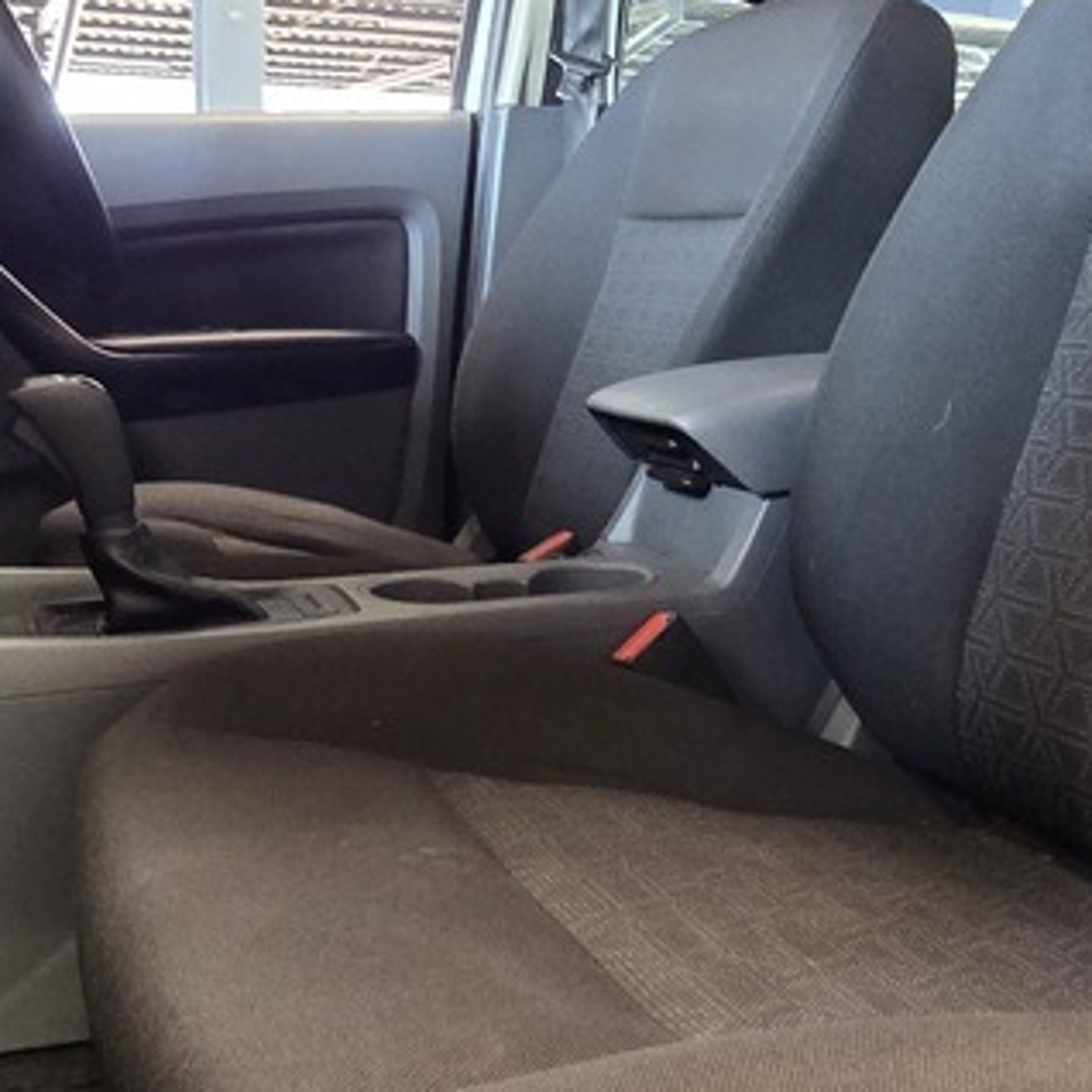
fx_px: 1321
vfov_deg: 44.5
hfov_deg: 44.9
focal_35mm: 37
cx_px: 563
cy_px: 405
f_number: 2.2
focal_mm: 2.2
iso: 320
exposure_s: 1/50
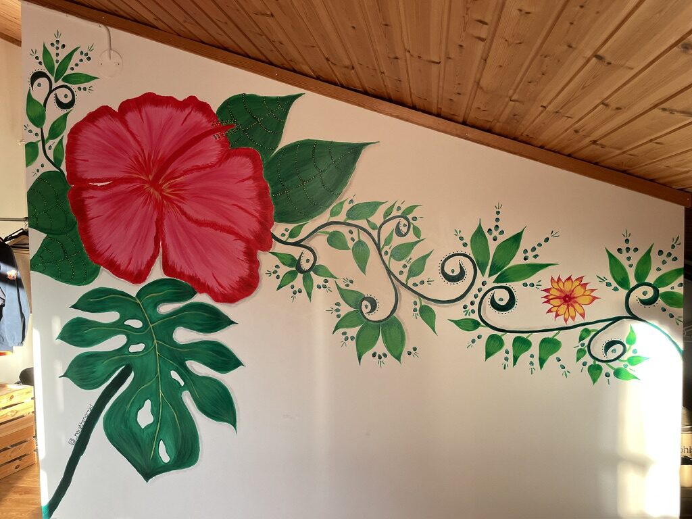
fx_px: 520
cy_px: 260
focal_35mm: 26
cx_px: 346
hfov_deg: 67.3
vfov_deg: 53.1
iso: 100
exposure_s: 1/121
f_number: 1.6
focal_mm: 4.2
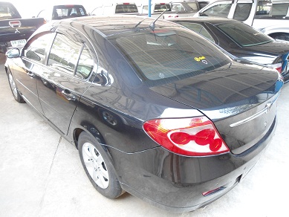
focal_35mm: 26
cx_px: 144
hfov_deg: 67.3
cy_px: 108
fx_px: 217
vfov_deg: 53.1
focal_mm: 4.7
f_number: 2.8
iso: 160
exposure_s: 1/30
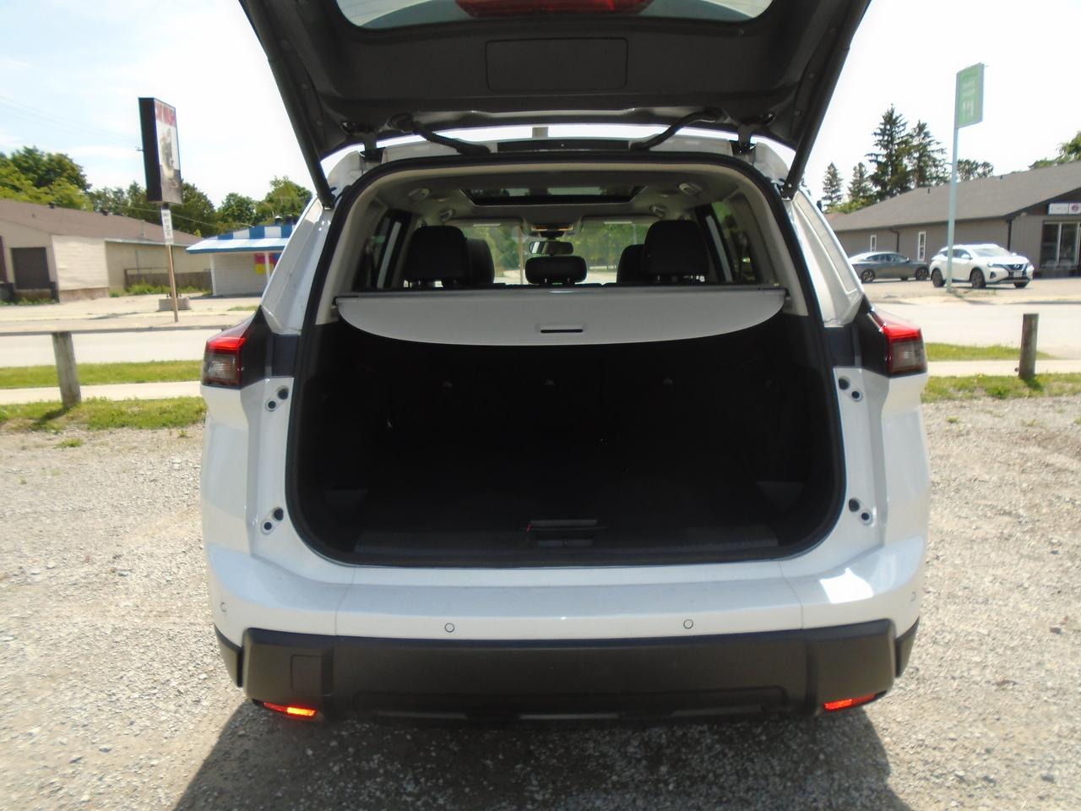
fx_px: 812
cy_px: 406
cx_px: 540
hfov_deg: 67.3
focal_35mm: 26
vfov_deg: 53.1
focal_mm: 4.6
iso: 100
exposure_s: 1/800
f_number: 3.2
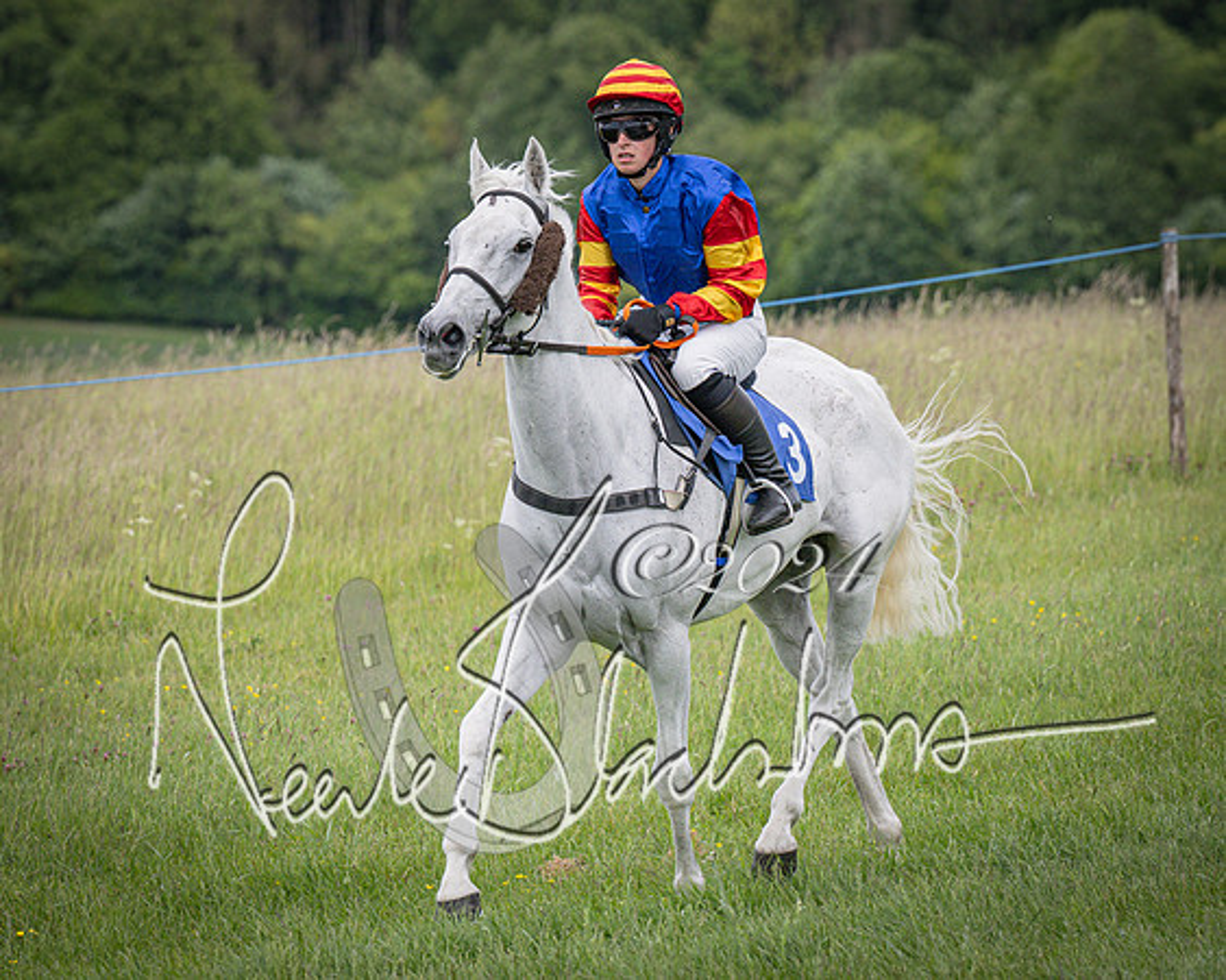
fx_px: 10980
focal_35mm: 303
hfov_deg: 6.4
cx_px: 315
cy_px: 531
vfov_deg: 5.1
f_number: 4
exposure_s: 1/2000
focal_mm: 145
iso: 400
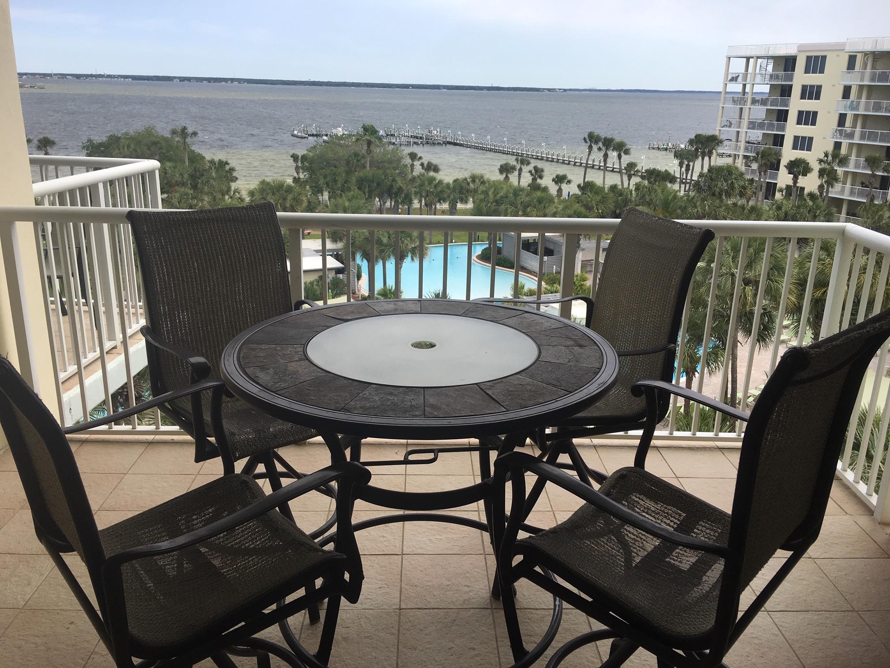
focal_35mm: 29
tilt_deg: -17.5
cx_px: 445
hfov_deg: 61.7
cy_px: 334
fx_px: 746
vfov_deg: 48.2
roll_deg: -1.9
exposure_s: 1/894
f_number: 2.2
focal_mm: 4.15
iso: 25
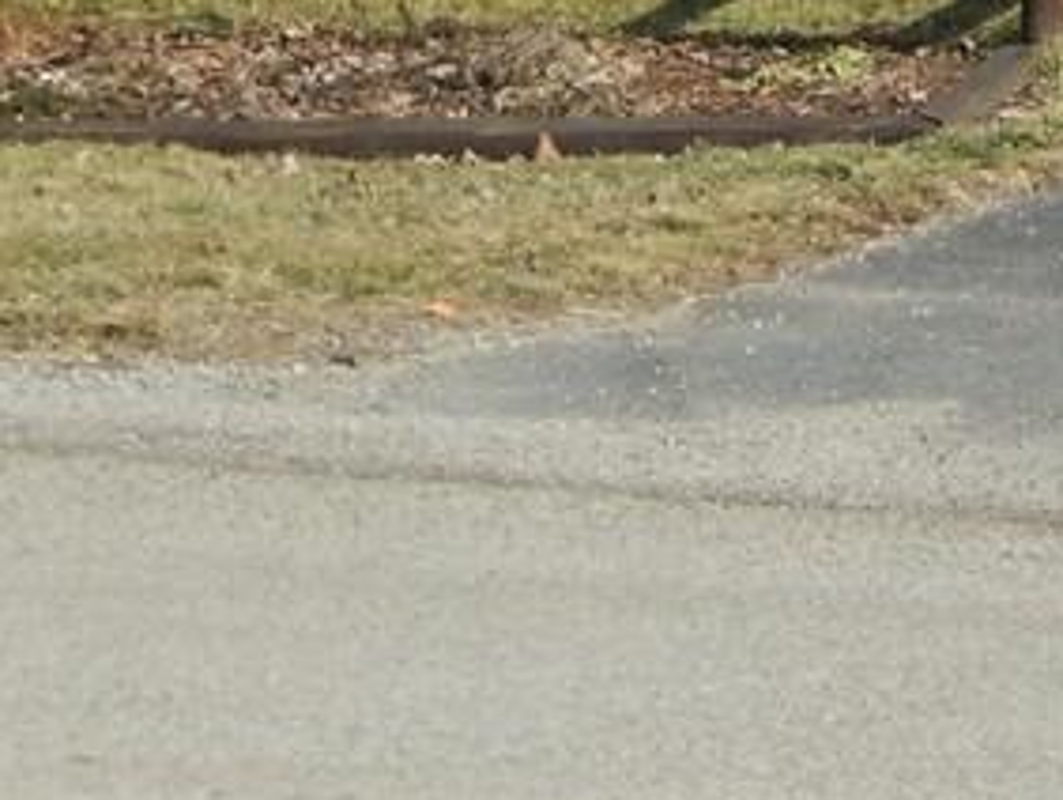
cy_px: -608
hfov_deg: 10.6
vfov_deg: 7.8
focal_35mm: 185
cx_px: 1078
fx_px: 5686
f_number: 4.5
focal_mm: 9.2
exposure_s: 1/800
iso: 125
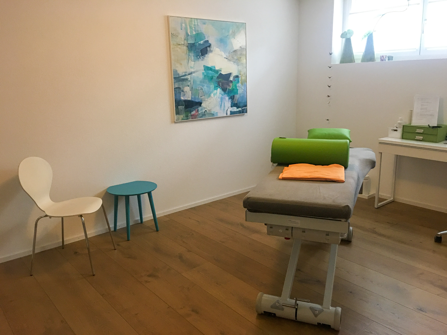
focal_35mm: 29
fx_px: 374
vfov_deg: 48.2
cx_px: 224
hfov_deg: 61.7
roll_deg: +0.8
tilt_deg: -12.3
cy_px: 168
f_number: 2.2
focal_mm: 4.15
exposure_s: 1/8
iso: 100
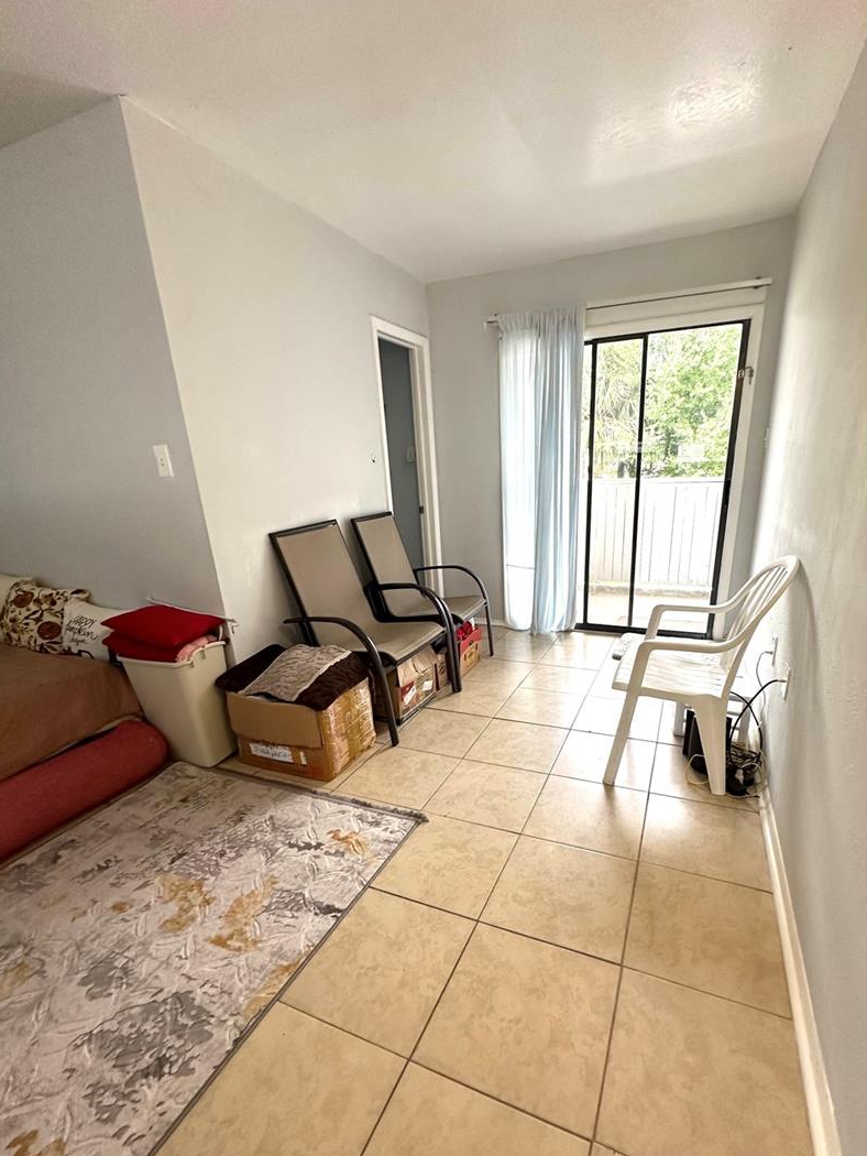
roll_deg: +2.0
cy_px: 642
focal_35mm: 16
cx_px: 474
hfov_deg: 77.9
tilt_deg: -19.2
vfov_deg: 94.1
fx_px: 534
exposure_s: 1/99
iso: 160
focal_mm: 2.22
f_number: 2.2
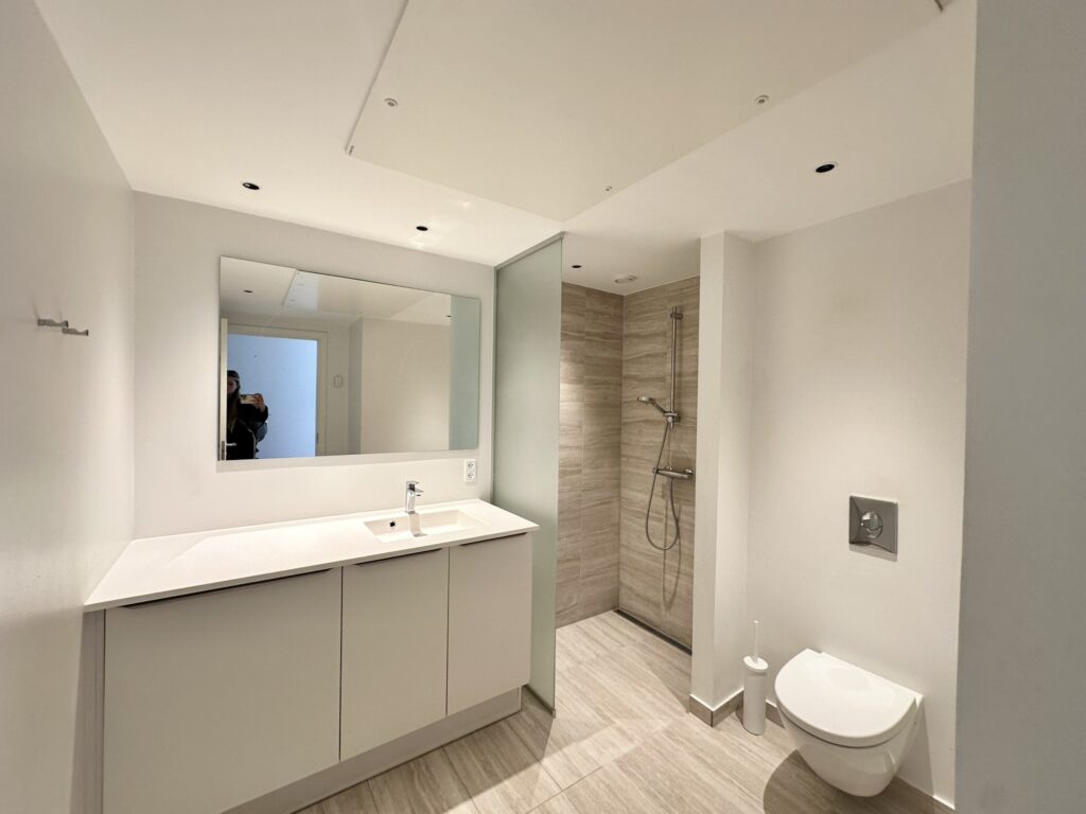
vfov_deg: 85.7
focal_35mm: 14
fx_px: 439
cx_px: 543
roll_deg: -1.0
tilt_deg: -2.4
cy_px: 407
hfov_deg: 102.1
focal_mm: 2.22
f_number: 2.2
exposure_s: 1/100
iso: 125
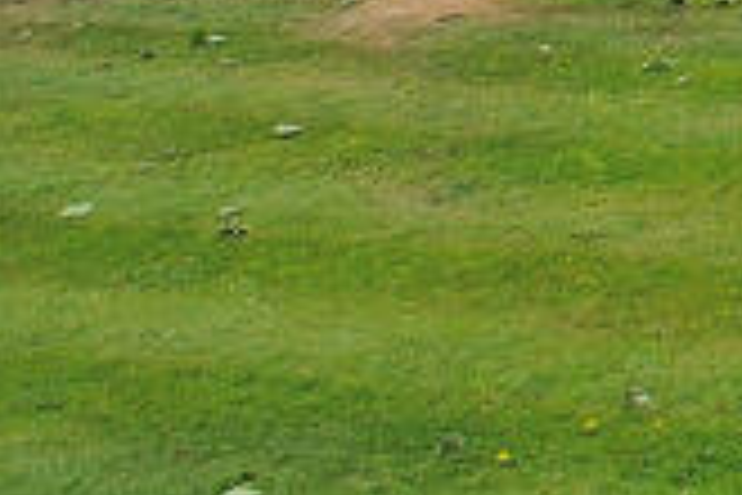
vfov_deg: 6.9
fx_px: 3833
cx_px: 2082
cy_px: -794
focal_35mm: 186
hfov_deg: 9.2
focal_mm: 20
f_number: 5.6
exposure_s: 1/200
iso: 100
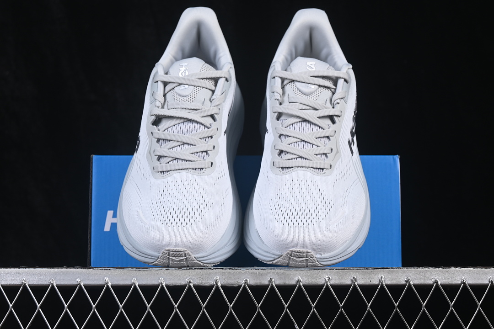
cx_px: 247
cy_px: 164
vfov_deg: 18.2
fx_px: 1029
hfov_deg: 27.0
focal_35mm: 75
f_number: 8
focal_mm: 50
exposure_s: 1/80
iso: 160
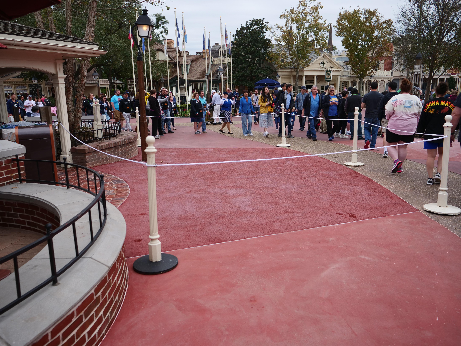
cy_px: 173
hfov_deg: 60.0
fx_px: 400
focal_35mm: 30
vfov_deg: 46.8
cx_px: 230
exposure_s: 1/1000
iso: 200
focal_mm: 15
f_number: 3
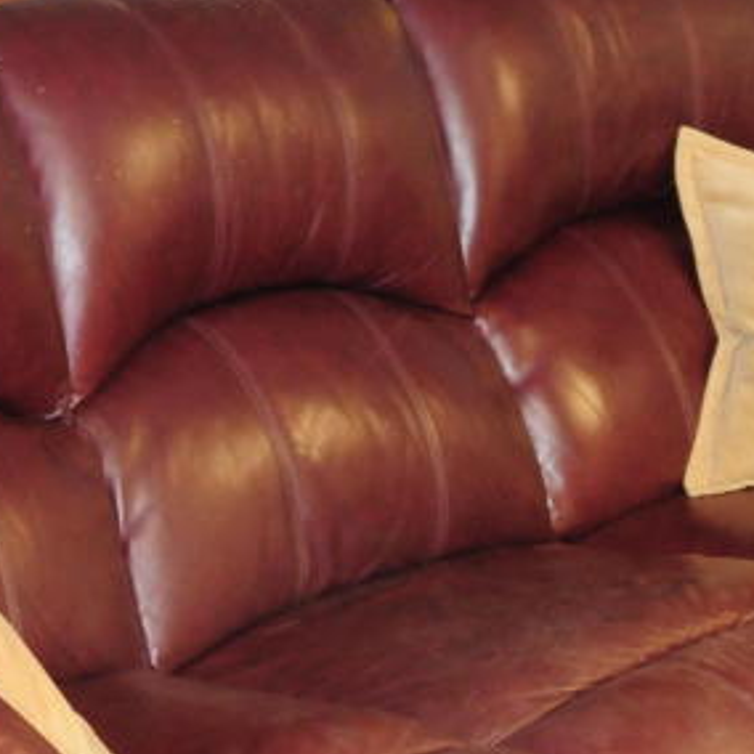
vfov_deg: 11.8
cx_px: 178
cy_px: -159
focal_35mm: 145
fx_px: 3573
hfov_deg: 12.0
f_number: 5.6
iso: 1600
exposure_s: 1/60
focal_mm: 28
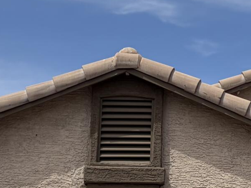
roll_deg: -0.2
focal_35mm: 129
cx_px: 249
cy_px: 83
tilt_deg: +13.9
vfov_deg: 11.5
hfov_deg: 15.0
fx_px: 935
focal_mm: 5.96
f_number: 1.6
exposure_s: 1/6329
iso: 50
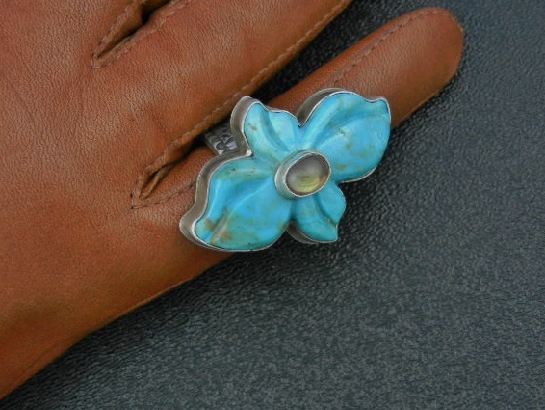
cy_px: 197
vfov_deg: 17.0
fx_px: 1370
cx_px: 282
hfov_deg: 22.5
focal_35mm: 87
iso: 200
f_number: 4.3
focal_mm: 13.9
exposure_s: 1/3.7
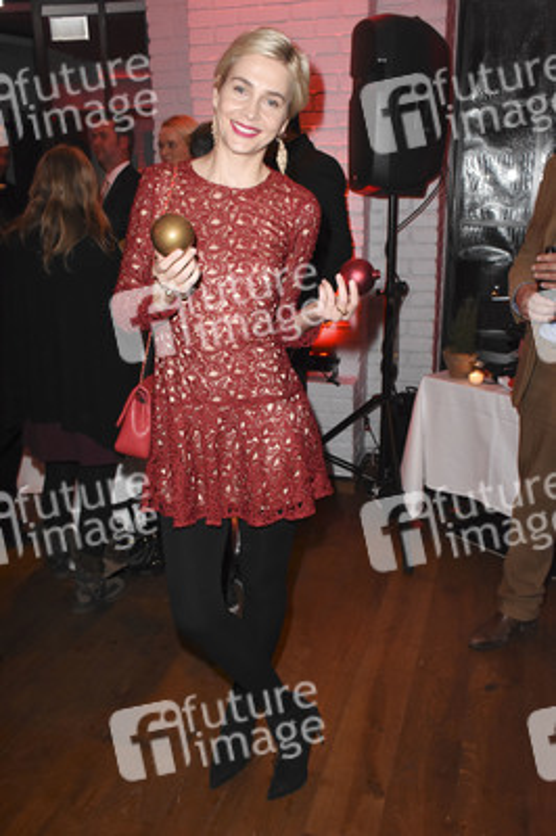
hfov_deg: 39.9
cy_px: 418
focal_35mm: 33
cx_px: 278
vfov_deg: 57.3
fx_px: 766
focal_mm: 22
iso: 2500
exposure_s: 1/60
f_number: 6.3
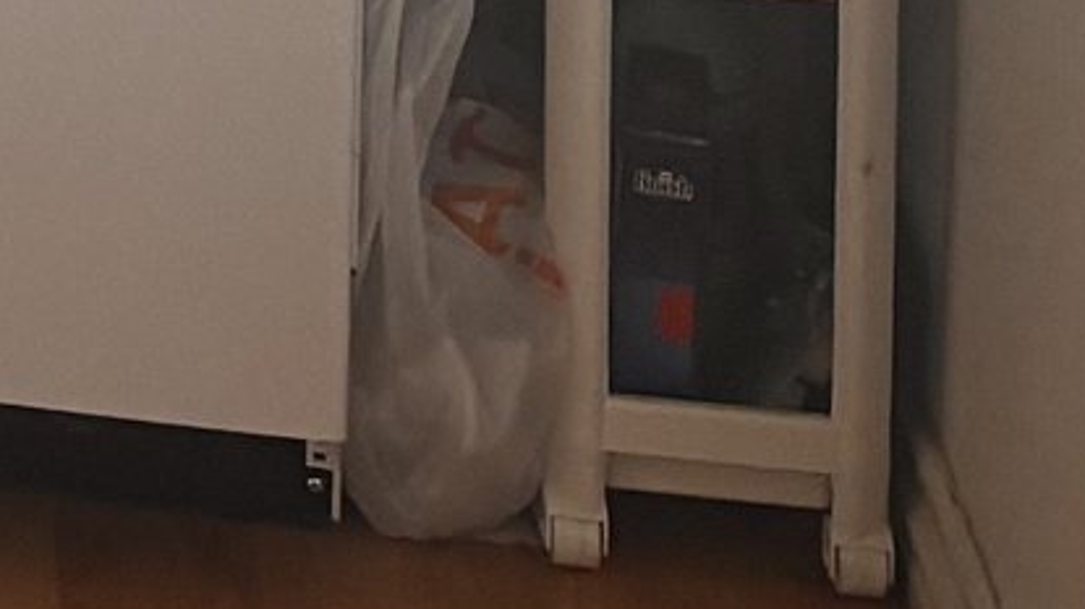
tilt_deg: -7.6
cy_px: -1458
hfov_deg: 8.5
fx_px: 5895
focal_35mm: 205
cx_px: -2361
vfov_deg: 5.4
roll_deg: +2.0
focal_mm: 5.96
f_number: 1.6
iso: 125
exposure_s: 1/100
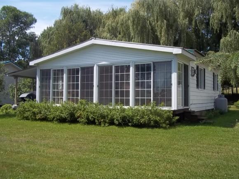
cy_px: 90
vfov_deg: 39.7
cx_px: 120
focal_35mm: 36
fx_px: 249
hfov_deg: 51.4
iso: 80
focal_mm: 6.5
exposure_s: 1/160
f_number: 8
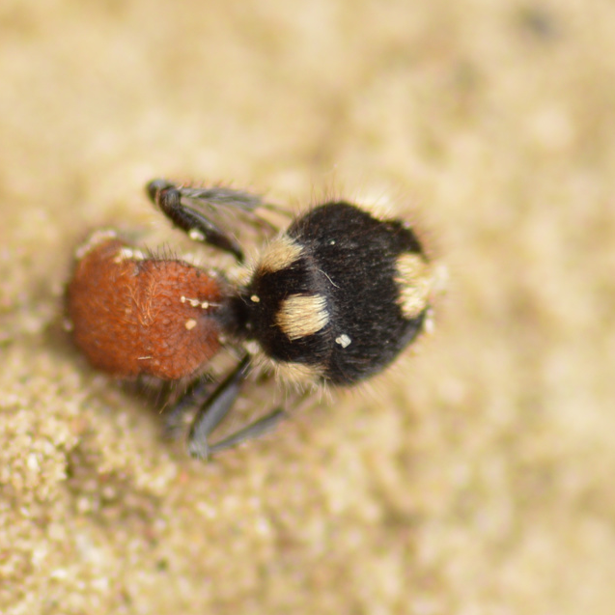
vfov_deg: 9.1
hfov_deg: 9.1
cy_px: 307
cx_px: 264
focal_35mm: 192
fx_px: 3859
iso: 100
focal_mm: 100
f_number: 5.6
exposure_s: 1/200
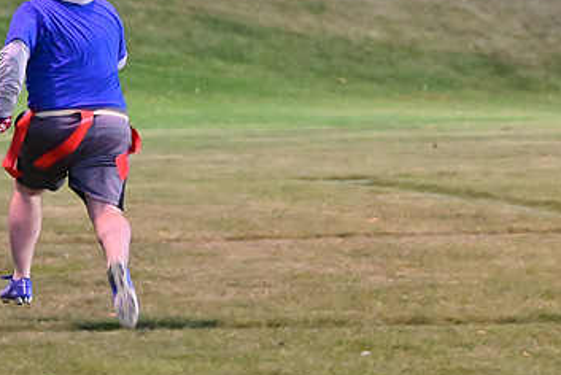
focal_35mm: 307
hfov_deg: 6.7
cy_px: 131
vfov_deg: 4.5
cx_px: 186
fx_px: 4788
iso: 6400
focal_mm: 125
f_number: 4
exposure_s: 1/200
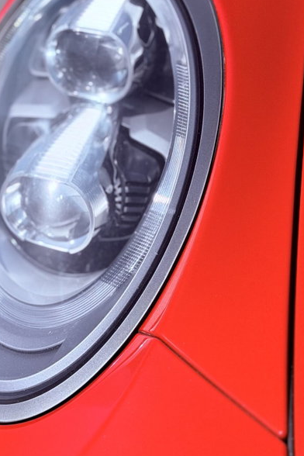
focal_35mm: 87
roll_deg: +1.6
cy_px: 206
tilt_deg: -29.5
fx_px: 1102
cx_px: 43
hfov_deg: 15.6
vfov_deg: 23.4
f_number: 1.78
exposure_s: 1/7143
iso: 100
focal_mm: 6.76
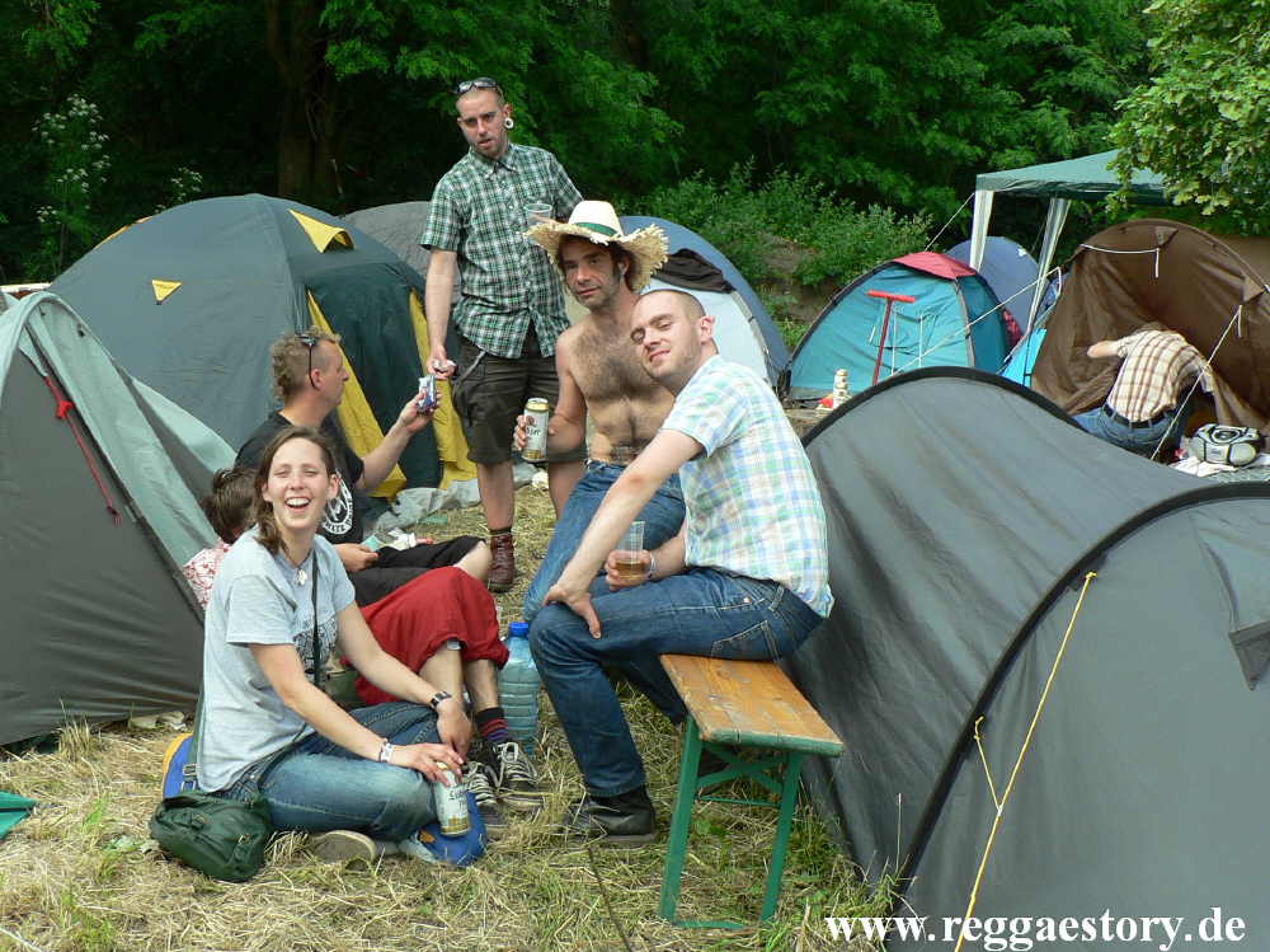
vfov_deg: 40.7
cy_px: 476
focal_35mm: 35
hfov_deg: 52.6
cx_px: 635
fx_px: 1283
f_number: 3.6
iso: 64
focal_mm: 6
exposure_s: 1/100
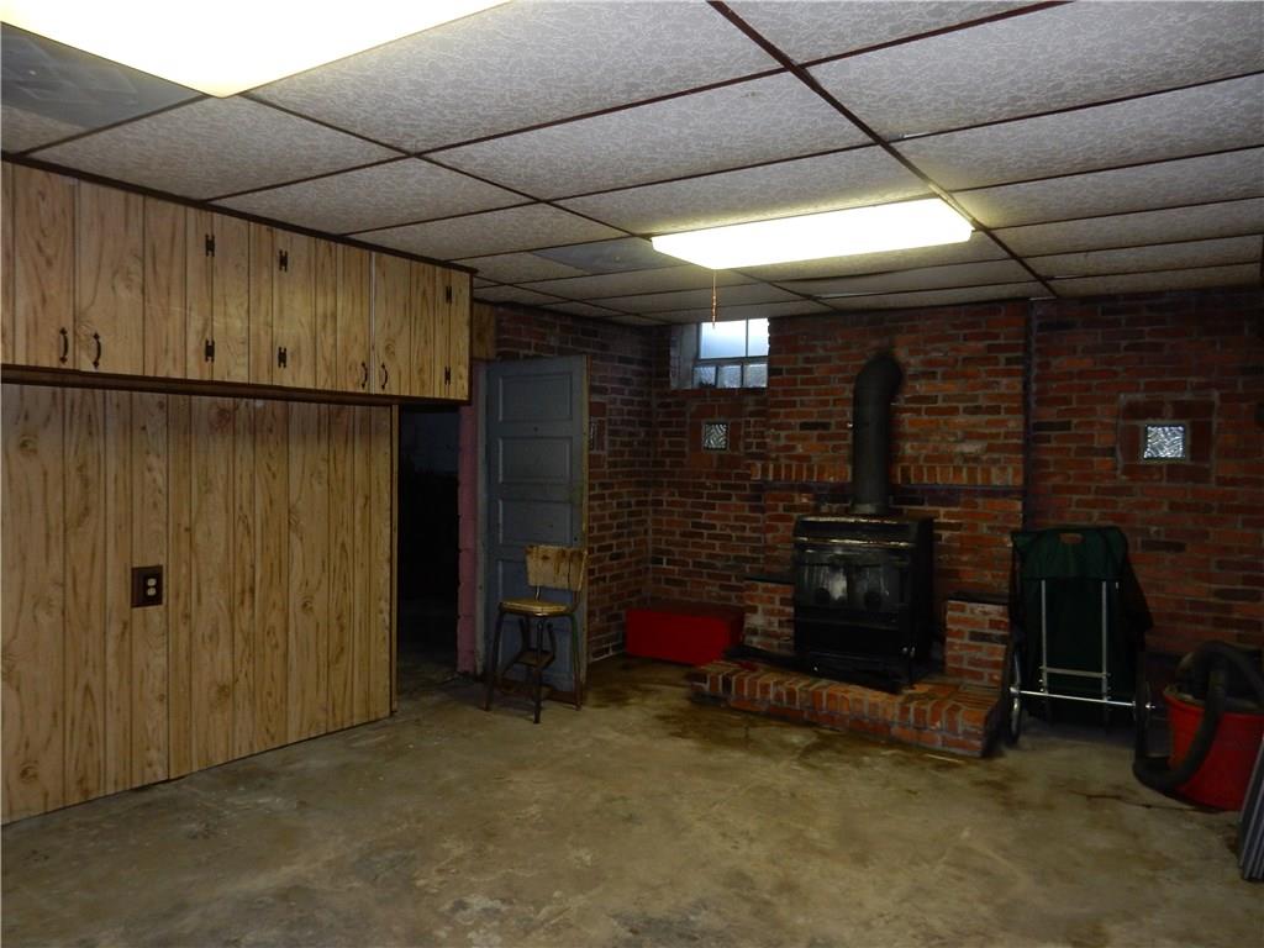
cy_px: 474
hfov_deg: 69.4
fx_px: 913
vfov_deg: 54.9
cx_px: 632
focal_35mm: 25
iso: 250
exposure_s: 1/30
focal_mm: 4.5
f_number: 3.7
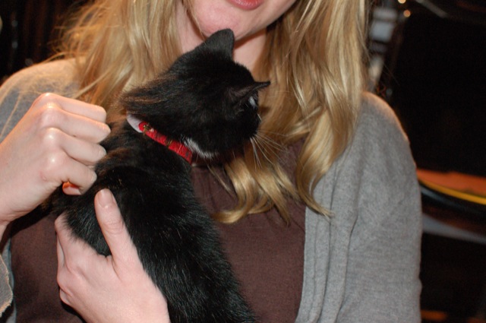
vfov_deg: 25.7
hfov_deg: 37.9
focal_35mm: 52
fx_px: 708
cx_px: 243
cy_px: 162
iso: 1600
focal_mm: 35
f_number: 5
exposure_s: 1/60
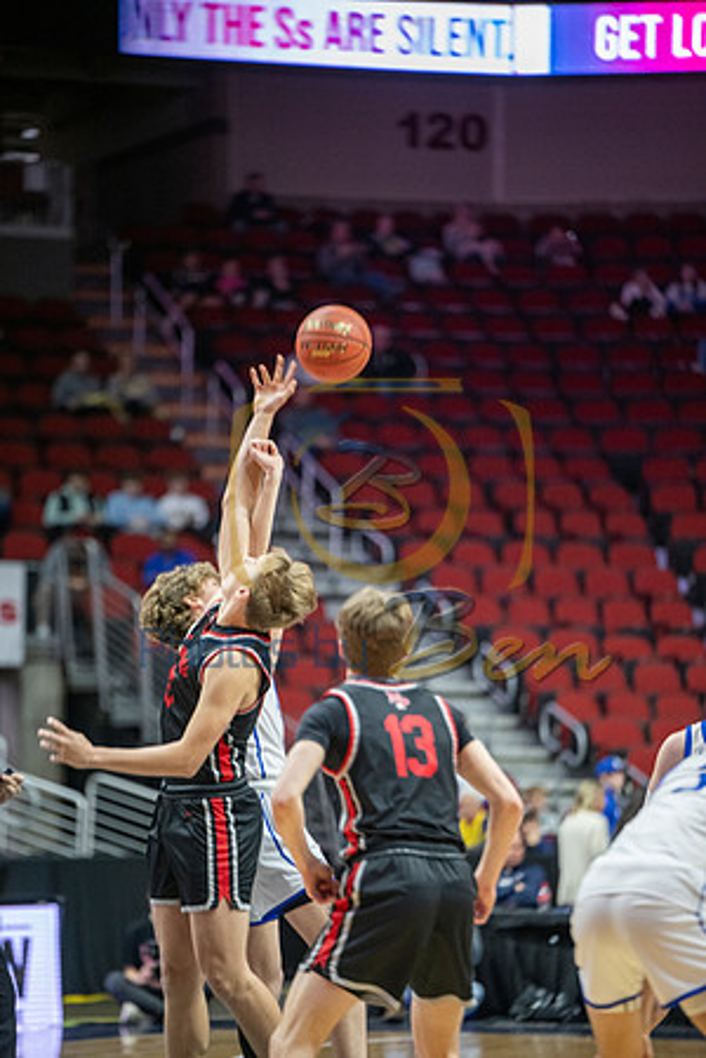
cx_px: 353
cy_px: 529
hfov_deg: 6.9
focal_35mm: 200
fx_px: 5883
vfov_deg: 10.3
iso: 2500
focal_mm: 200
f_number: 2.8
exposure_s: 1/640
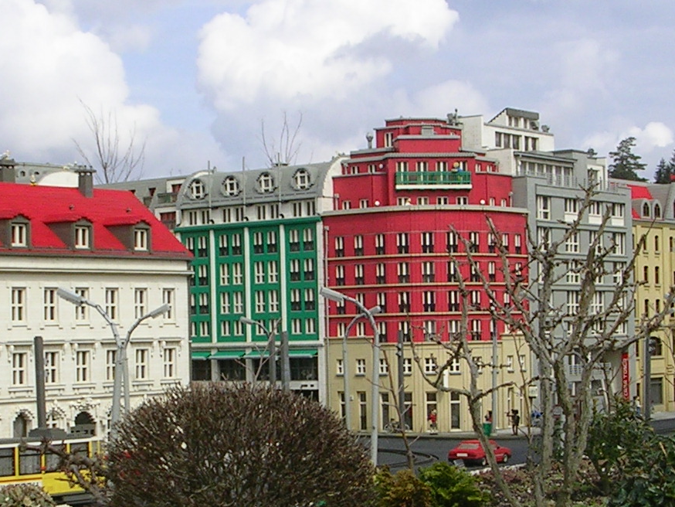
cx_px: 317
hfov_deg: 22.0
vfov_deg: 16.6
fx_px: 1736
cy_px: 315
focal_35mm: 89
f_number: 5.6
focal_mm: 5.8
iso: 50
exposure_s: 1/422
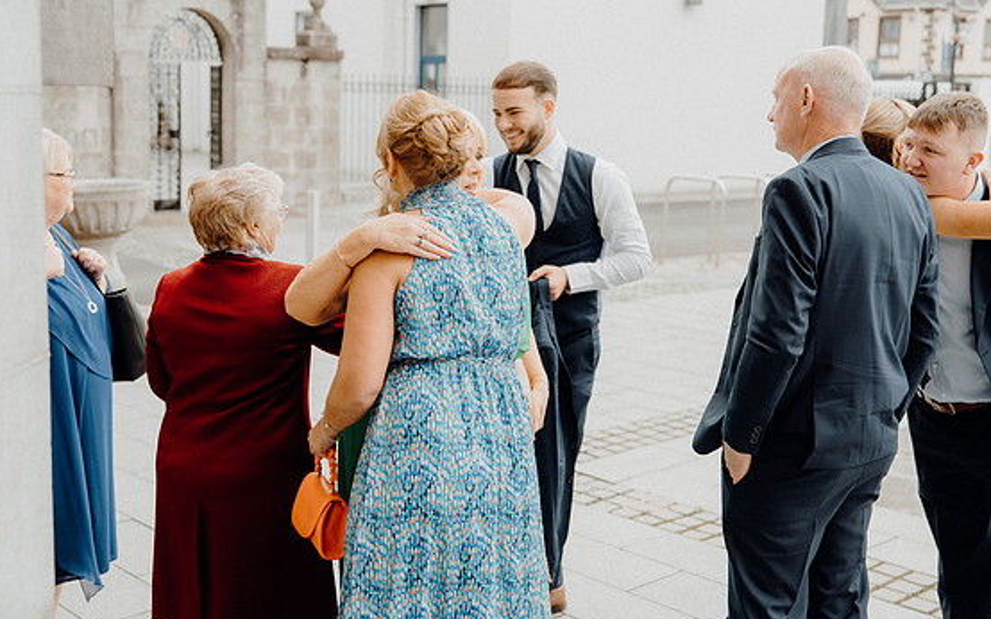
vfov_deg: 26.8
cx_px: 478
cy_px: 287
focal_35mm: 48
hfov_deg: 41.8
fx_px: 1296
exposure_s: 1/160
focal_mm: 45
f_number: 3.5
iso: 125
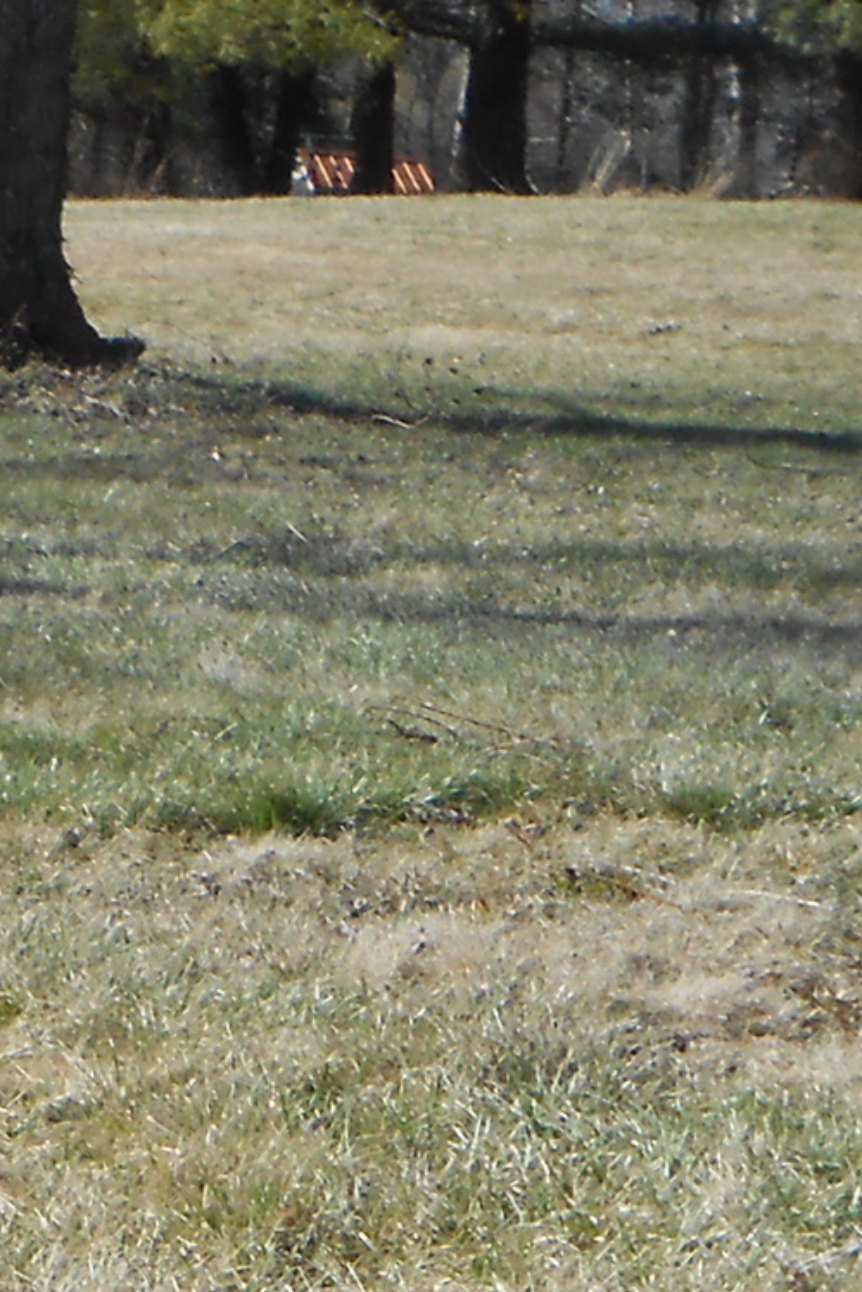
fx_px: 6749
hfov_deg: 6.7
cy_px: 554
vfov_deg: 10.9
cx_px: -1517
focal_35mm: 188
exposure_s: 1/500
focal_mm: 7.8
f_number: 4.5
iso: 80
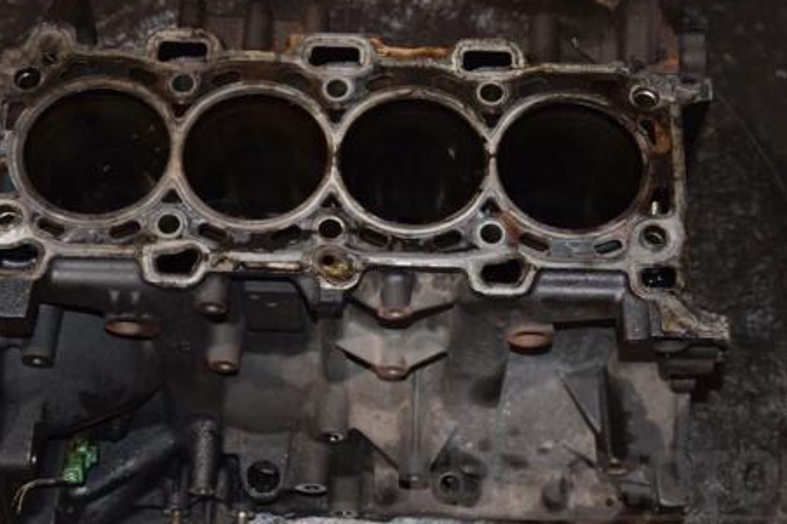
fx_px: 1522
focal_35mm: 70
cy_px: 245
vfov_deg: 19.5
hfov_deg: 29.0
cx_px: 378
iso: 800
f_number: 5
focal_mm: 35
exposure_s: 1/60
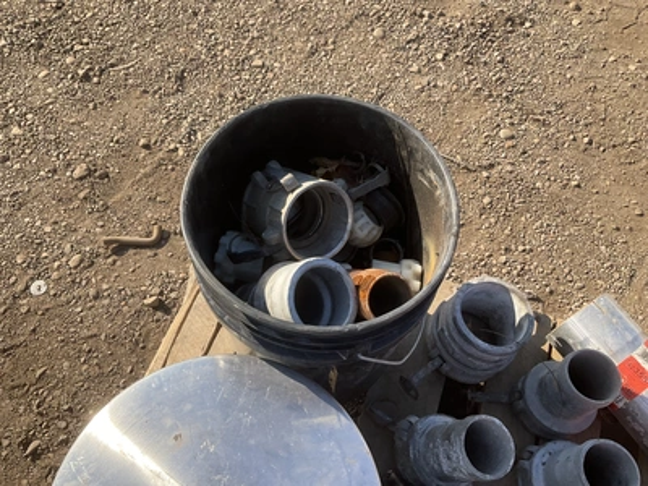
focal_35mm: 29
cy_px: 243
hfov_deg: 61.7
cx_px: 324
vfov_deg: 48.2
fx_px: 543
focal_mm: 3
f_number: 1.8
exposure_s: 1/781
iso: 25
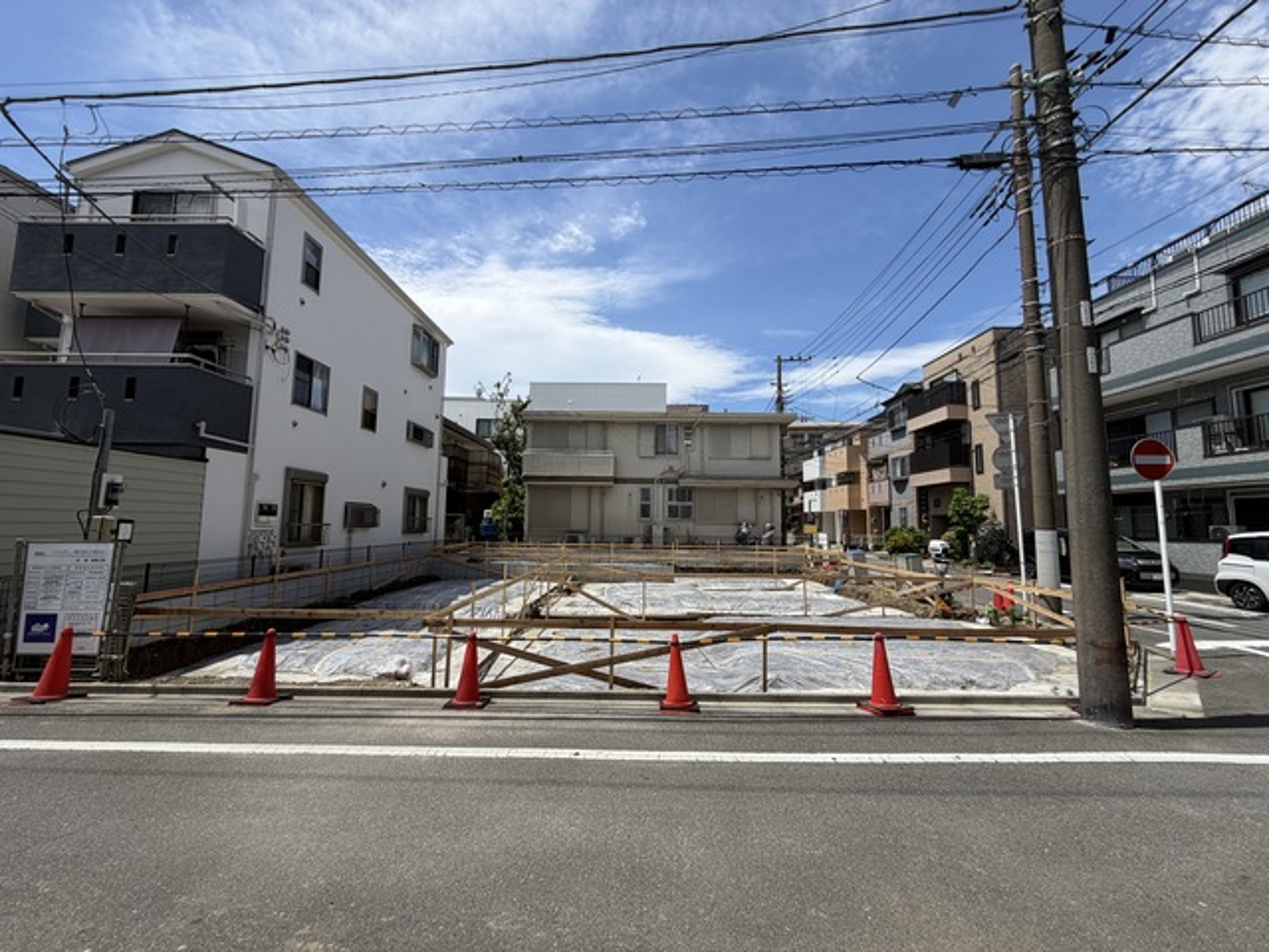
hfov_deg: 102.1
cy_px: 476
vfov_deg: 85.7
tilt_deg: +7.5
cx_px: 634
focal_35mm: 14
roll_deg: -0.4
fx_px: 513
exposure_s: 1/942
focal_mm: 2.22
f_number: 2.2
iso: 20
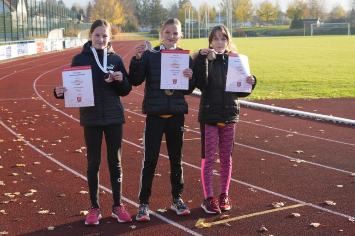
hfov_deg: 40.3
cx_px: 178
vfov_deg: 27.5
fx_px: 483
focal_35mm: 49
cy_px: 118
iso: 100
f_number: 5.6
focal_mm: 49
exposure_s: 1/100
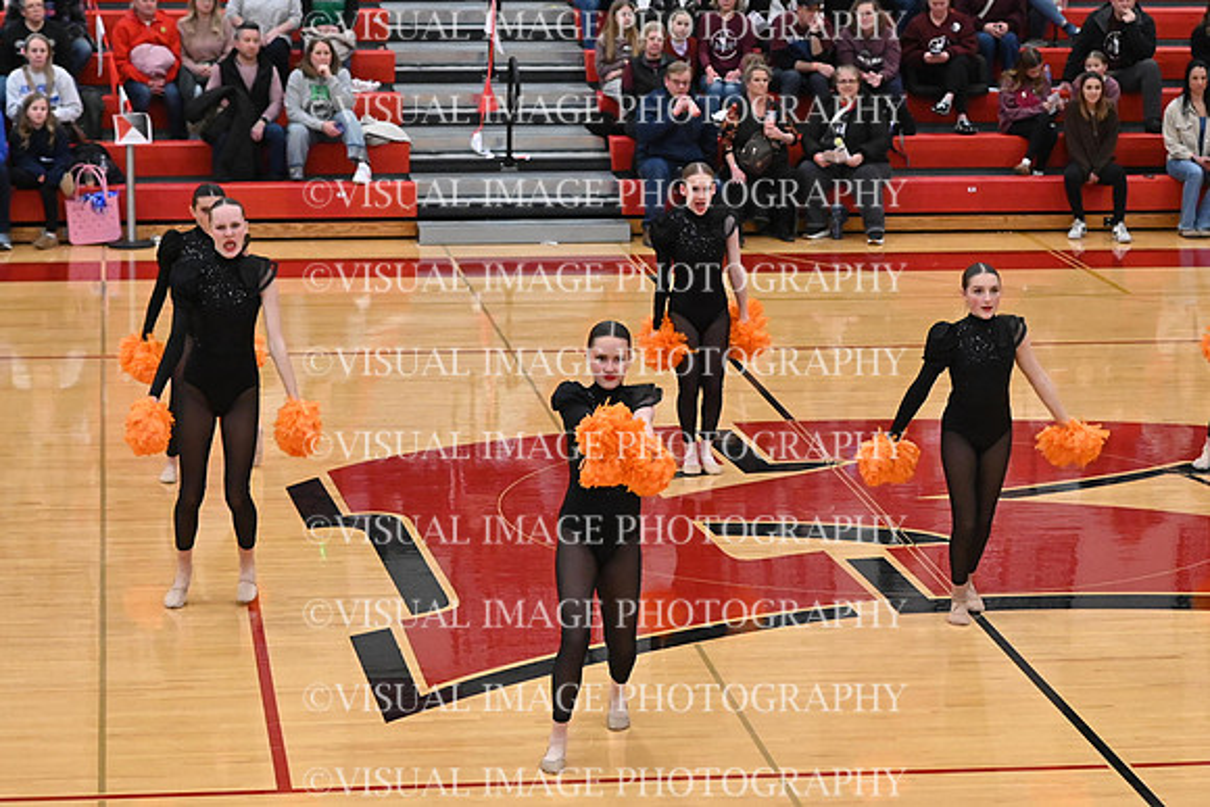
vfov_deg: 13.0
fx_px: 3530
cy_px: 404
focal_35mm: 105
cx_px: 605
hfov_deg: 19.5
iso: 8000
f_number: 4
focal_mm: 70
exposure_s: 1/400
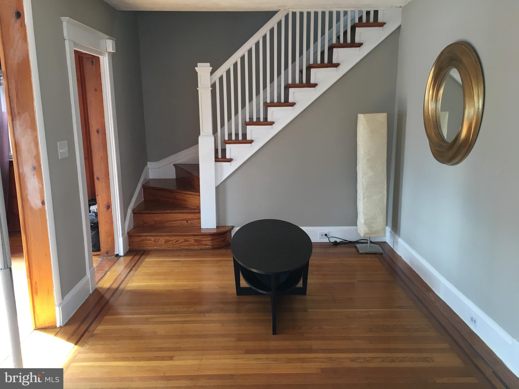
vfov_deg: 48.2
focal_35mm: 29
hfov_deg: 61.7
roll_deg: +0.8
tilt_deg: -13.4
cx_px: 260
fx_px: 435
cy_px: 194
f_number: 2.2
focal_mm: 4.15
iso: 50
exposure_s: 1/30
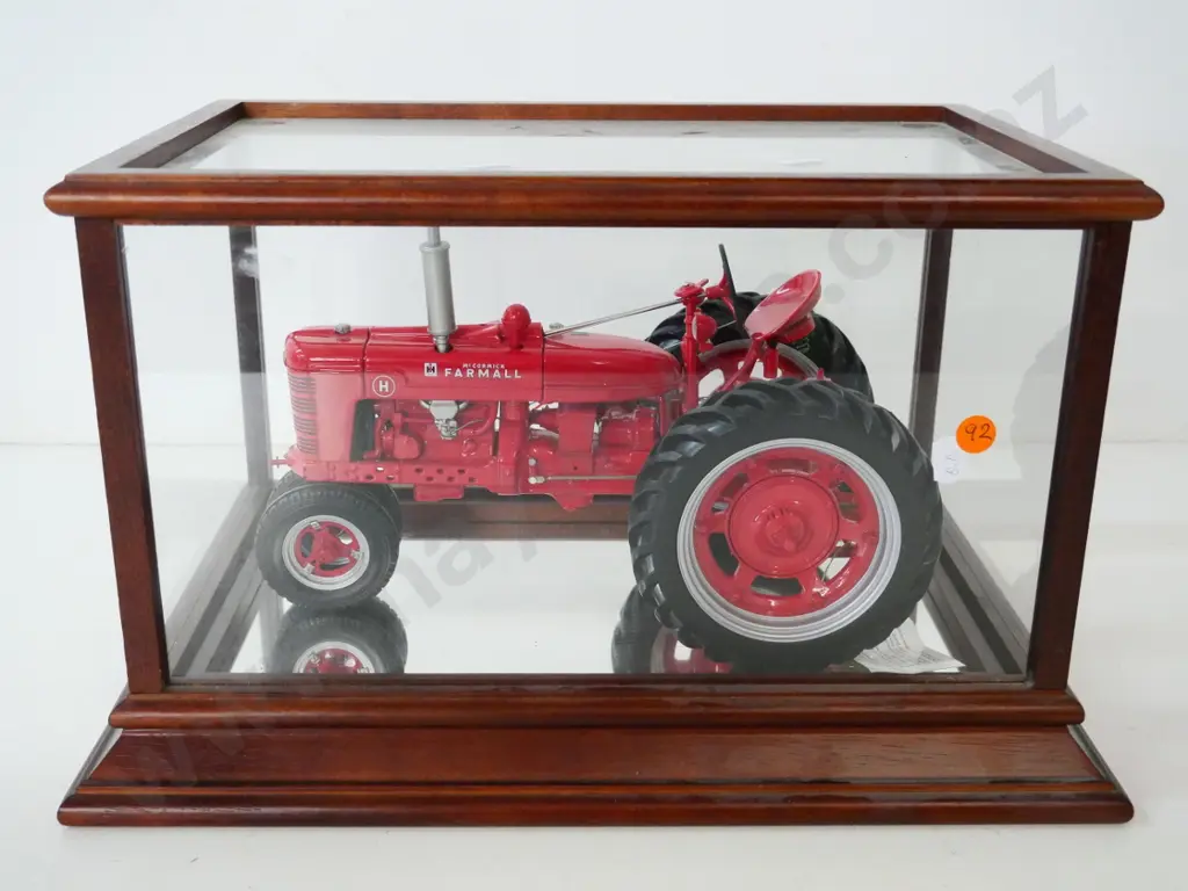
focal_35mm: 40
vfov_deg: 36.0
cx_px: 594
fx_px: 1373
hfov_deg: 46.8
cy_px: 446
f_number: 5.6
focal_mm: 20
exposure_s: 1/100
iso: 3200
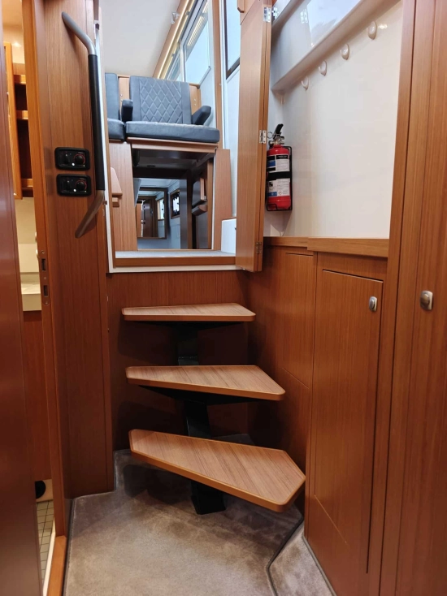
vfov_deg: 73.9
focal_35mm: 23
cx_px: 224
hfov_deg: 58.9
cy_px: 298
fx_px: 396
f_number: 1.6
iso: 1250
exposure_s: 1/95
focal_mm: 6.06
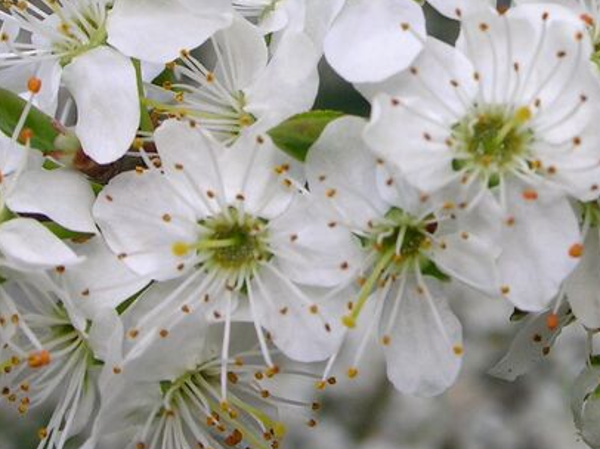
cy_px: 70
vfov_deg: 13.1
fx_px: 1940
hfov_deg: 17.5
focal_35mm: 112
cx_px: 440
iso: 50
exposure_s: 1/281
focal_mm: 7.7
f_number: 3.5
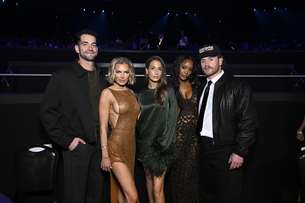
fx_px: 203
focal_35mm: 24
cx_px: 152
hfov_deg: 73.7
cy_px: 102
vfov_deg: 53.1
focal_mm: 24
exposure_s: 1/125
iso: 1600
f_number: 5.6
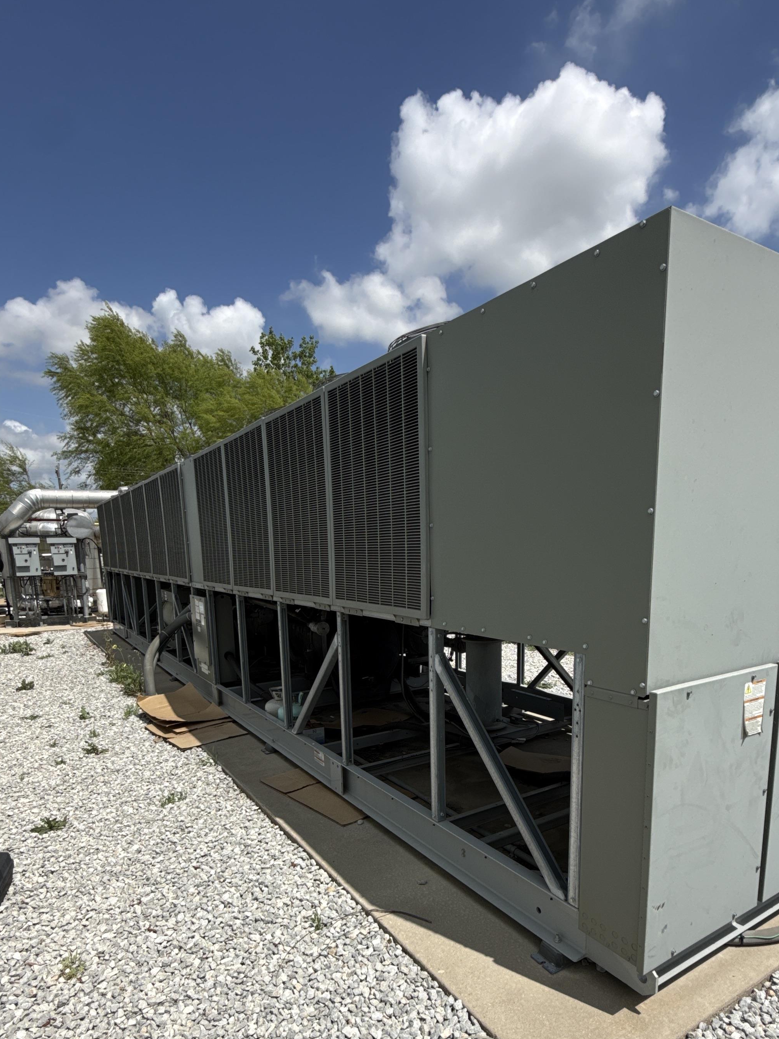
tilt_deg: -10.3
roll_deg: +0.7
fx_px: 630
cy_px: 666
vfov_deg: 77.2
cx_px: 413
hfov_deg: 63.4
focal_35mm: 21
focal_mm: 2.22
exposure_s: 1/2506
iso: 50
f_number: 2.2
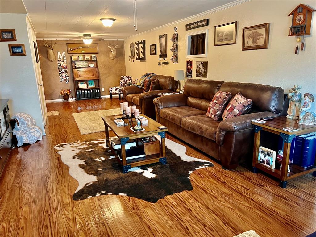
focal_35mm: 26
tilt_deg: -14.9
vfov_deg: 53.1
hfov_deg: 67.3
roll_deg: +1.2
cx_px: 158
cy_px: 118
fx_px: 237
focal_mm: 5.7
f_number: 1.5
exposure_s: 1/40
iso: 500
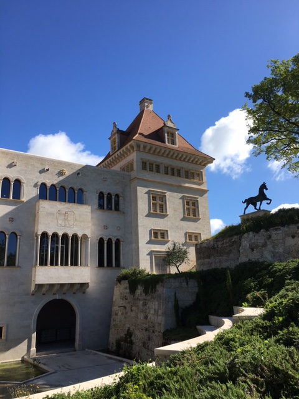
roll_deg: +2.8
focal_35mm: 29
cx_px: 150
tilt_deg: +17.1
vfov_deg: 61.7
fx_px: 334
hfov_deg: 48.2
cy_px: 200
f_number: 2.2
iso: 25
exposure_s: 1/1304
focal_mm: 4.15
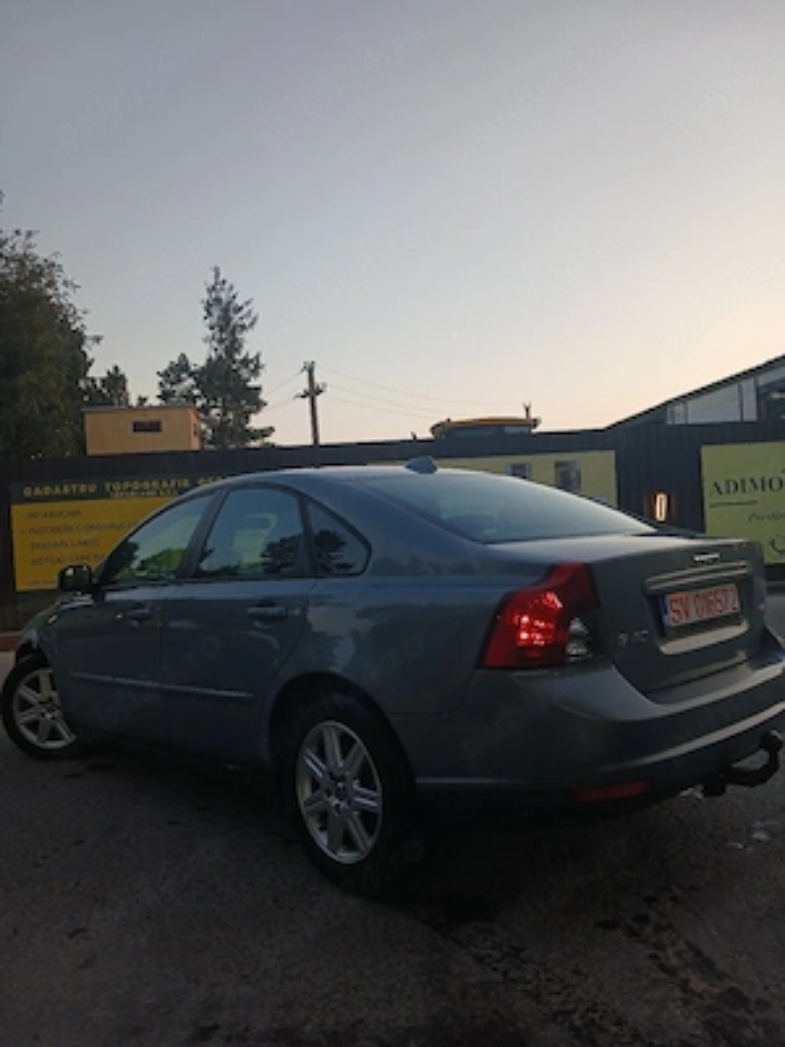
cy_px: 524
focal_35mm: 27
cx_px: 392
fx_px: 816
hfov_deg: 51.4
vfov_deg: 65.3
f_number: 1.8
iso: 25
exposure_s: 1/50.3
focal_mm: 3.98
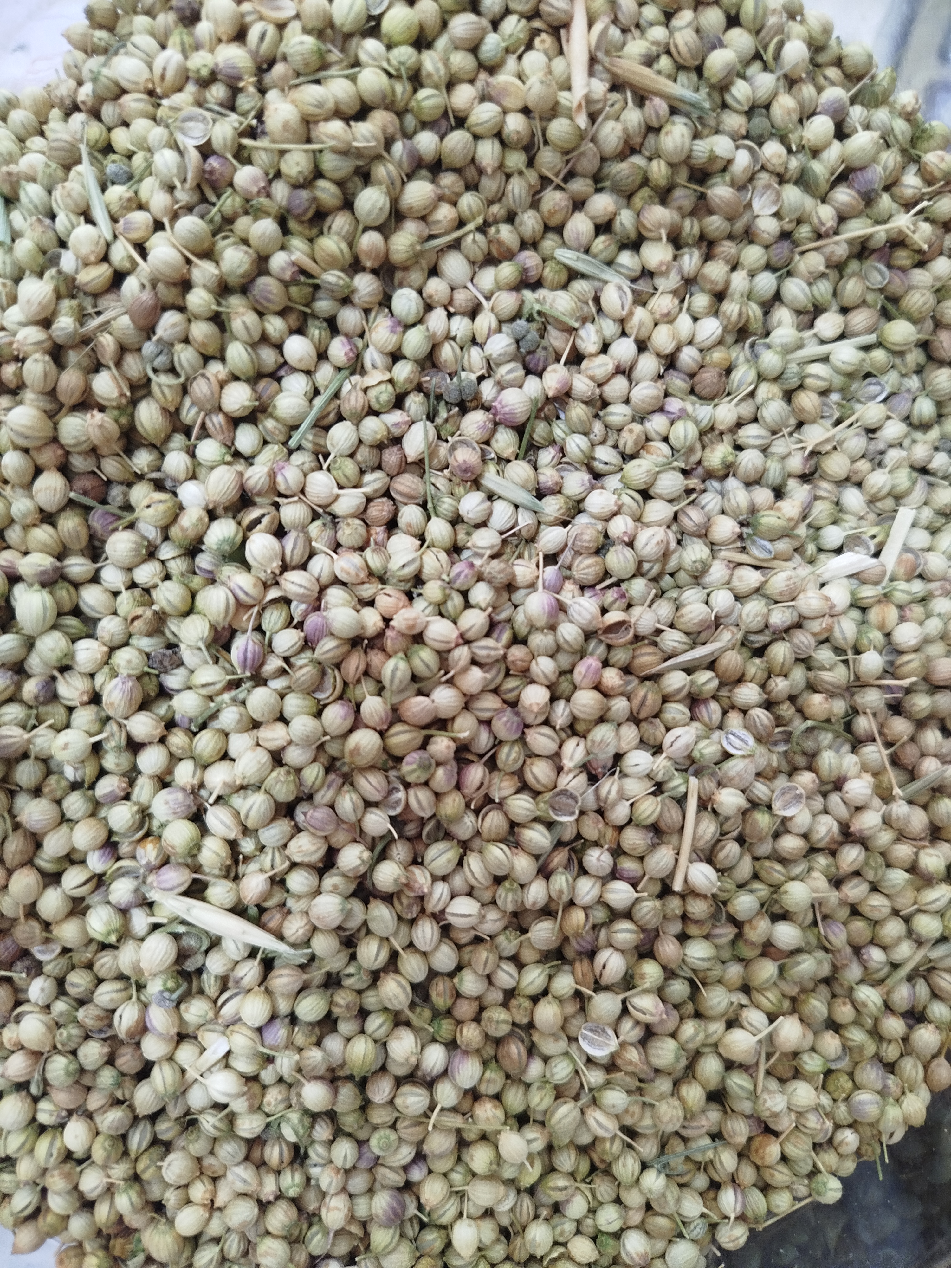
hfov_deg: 56.8
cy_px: 634
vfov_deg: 71.6
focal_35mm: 24
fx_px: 879
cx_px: 476
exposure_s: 1/33
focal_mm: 5.31
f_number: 1.7
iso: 250
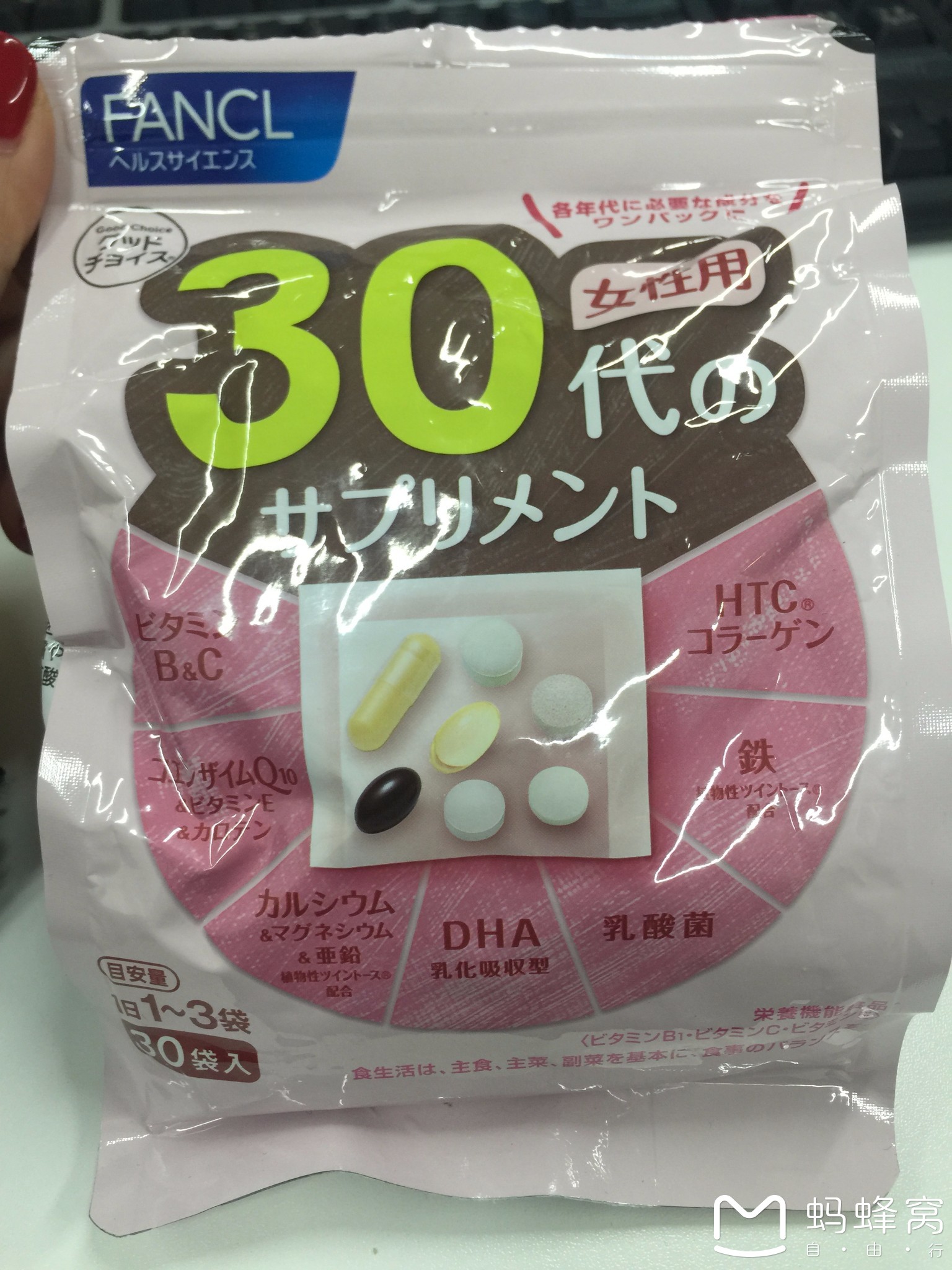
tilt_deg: -54.3
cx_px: 476
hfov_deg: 48.2
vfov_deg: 61.7
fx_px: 1063
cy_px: 635
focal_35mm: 29
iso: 40
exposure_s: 1/17
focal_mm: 4.15
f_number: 2.2
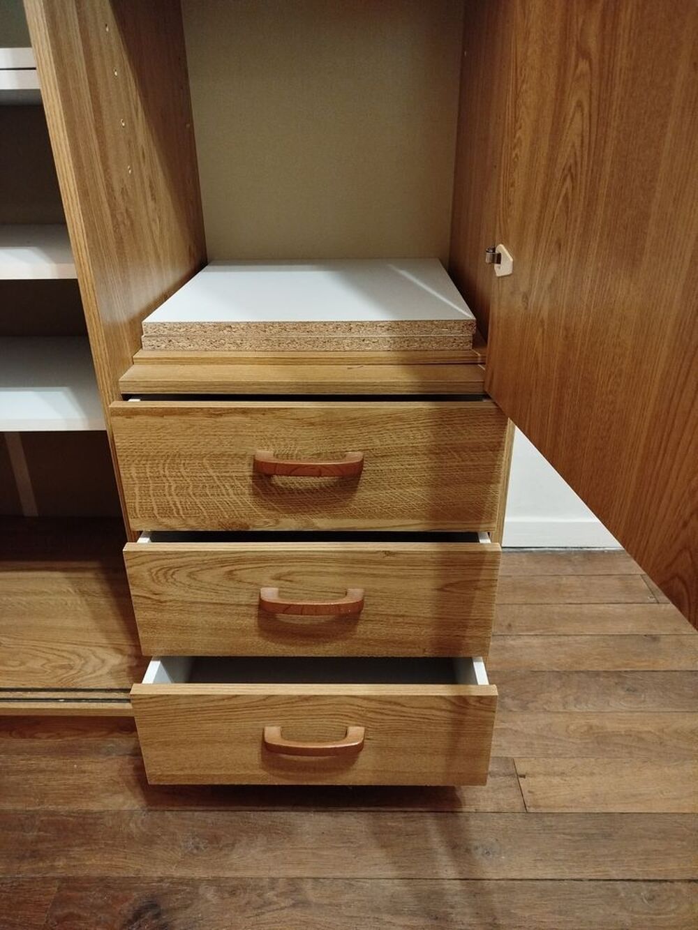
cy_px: 465
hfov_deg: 56.8
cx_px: 349
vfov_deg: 71.6
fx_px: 645
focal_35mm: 24
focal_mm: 5.31
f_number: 1.7
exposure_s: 1/17
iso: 1000
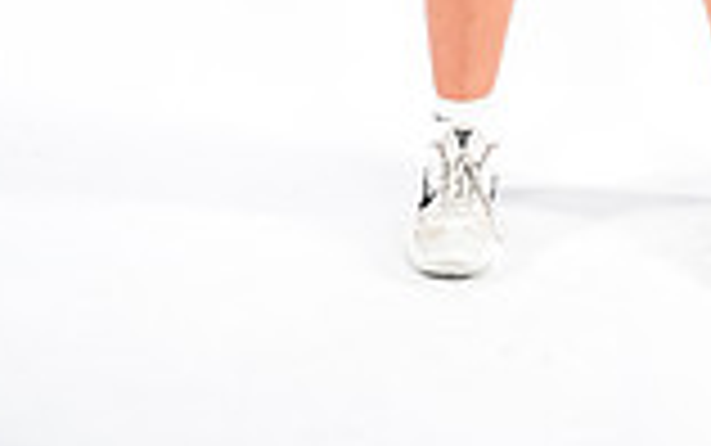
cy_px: -523
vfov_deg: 8.5
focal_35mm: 145
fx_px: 2812
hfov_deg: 14.3
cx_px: 608
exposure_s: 1/250
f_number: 4.5
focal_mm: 49.9
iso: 250
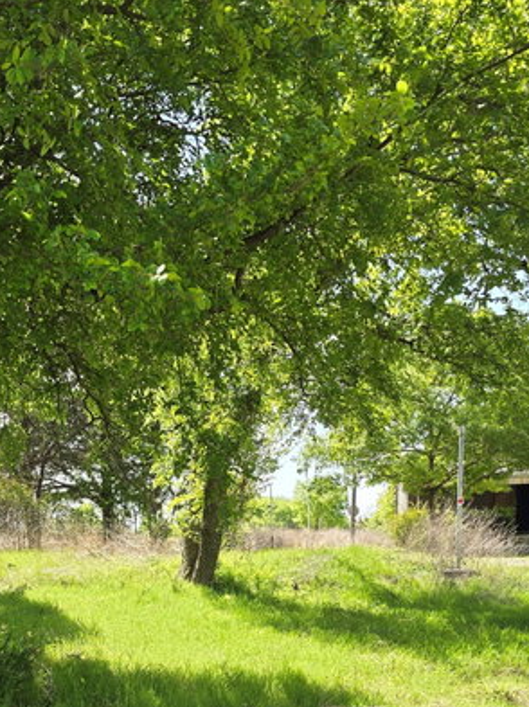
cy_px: 571
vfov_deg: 44.4
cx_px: 81
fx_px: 816
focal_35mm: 40
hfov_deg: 34.4
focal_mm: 6.3
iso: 12
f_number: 1.7
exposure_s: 1/180
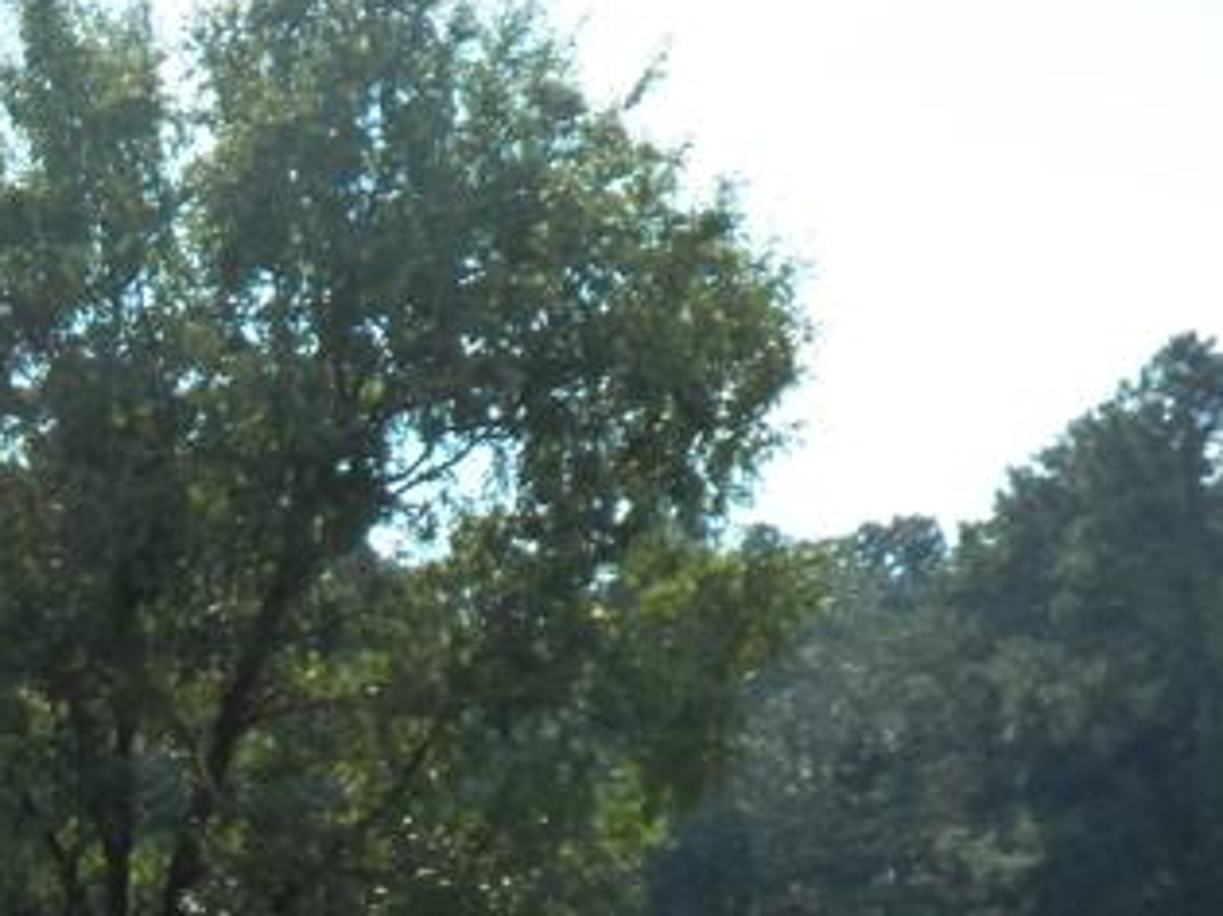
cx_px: -478
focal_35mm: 143
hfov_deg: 13.2
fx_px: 5050
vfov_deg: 10.1
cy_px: 1320
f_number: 4
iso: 125
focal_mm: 7.9
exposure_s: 1/1250
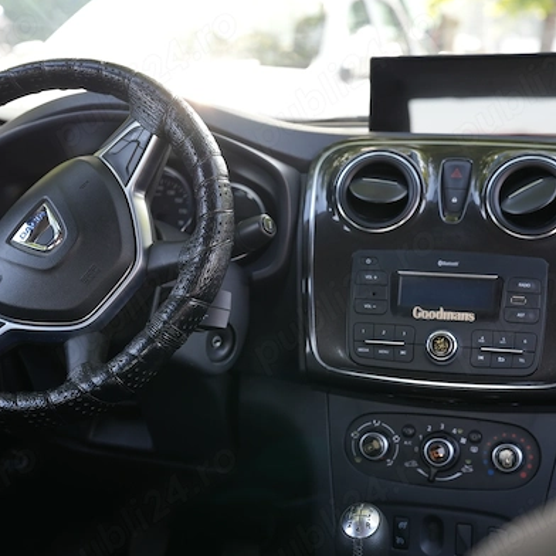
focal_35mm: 65
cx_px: 244
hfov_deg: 26.5
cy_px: 278
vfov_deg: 26.5
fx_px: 1181
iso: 200
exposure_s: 1/50
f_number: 4.5
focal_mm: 50
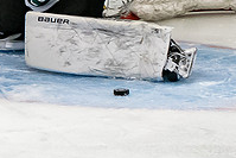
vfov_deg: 2.4
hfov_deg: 3.6
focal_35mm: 566
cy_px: -10
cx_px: -140
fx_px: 3713
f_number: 3.5
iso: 2500
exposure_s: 1/800
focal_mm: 75
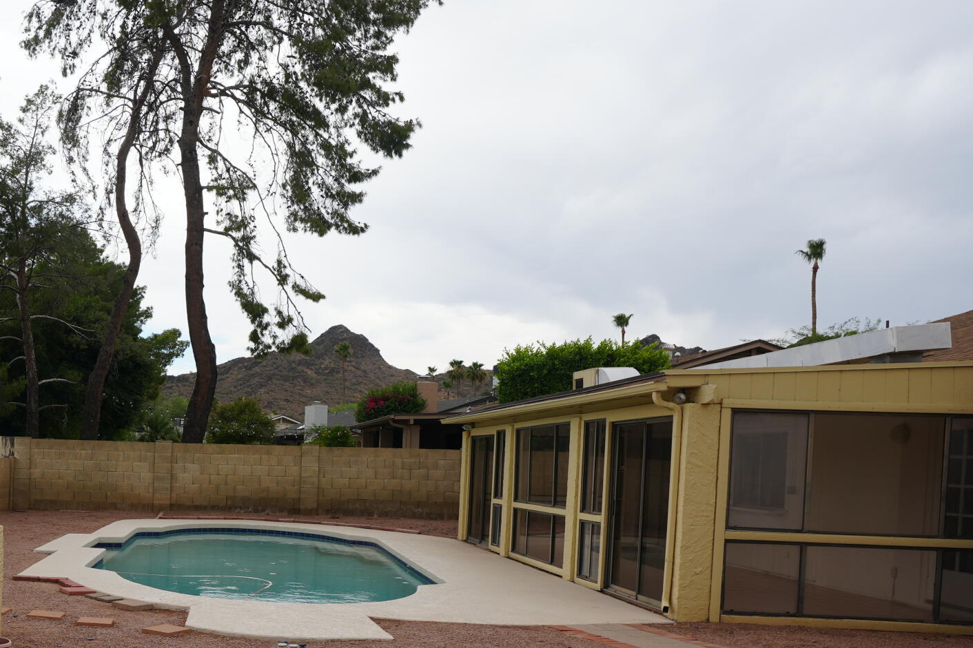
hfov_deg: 49.7
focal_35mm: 34
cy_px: 498
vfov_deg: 37.8
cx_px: 97
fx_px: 919
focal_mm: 16
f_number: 8
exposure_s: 1/125
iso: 100
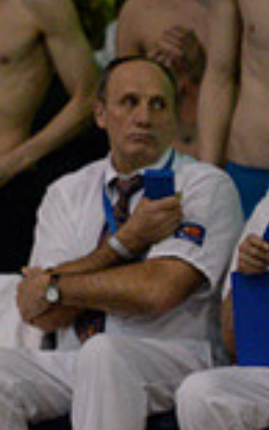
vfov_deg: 4.2
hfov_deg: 2.6
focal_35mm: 496
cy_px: -17
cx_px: -491
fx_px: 5813
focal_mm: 130
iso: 8000
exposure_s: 1/640
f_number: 2.8
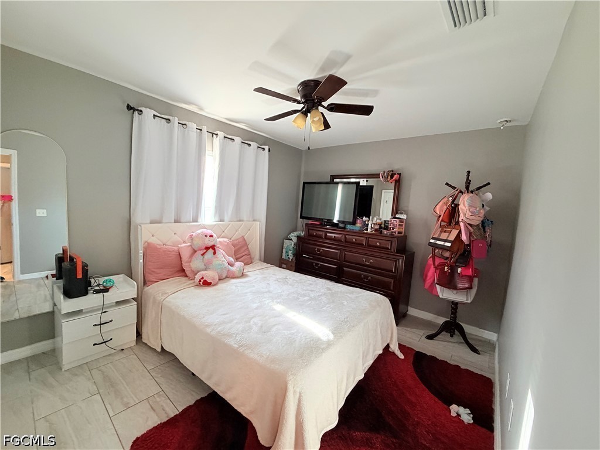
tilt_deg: -5.0
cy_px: 225
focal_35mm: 14
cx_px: 300
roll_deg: -3.1
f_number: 2.2
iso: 320
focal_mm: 2.22
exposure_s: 1/60
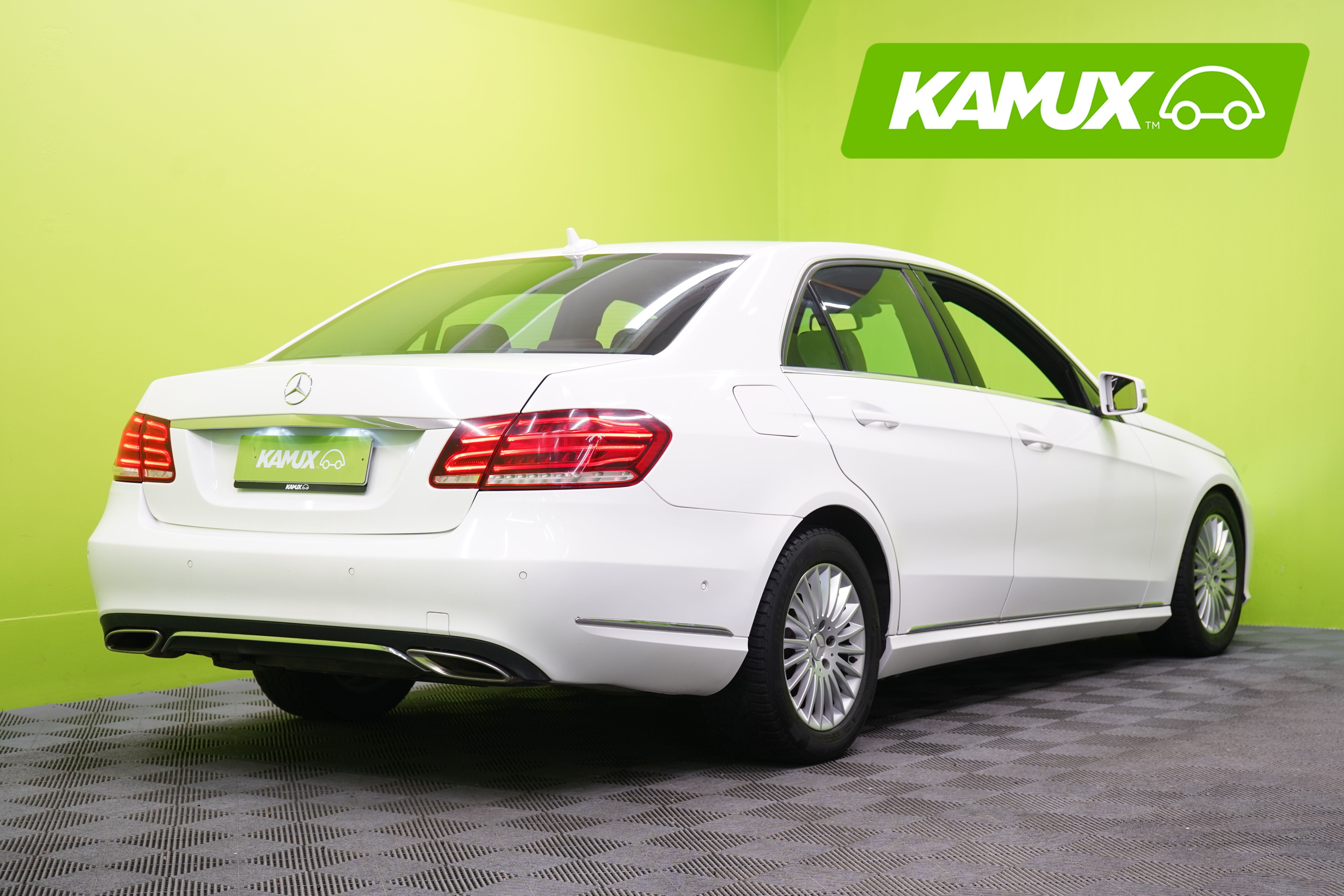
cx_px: 672
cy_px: 448
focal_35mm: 59
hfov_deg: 33.9
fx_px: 2202
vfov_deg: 23.0
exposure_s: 1/25
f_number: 5
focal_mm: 59
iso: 400
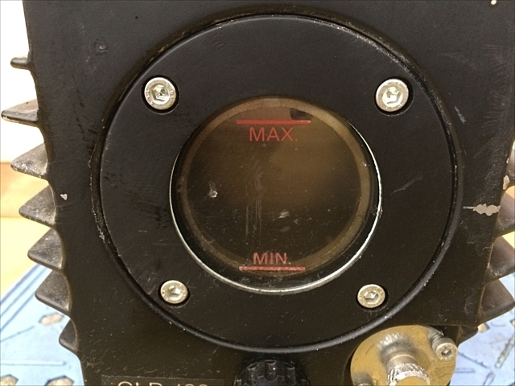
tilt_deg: -19.9
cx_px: 258
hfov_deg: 61.7
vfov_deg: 48.2
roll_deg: +1.0
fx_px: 431
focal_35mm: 29
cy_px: 193
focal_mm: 4.15
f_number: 2.2
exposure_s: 1/15
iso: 250
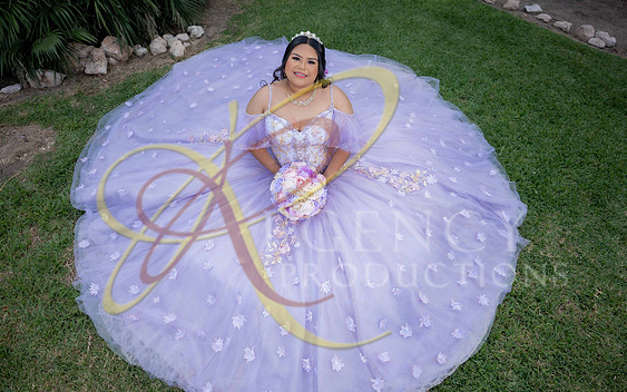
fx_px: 359
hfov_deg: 82.3
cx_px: 311
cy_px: 208
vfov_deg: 57.2
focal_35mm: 21
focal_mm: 20
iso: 125
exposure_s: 1/640
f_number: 2.8
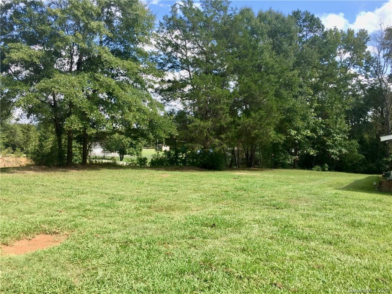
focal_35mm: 29
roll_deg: -0.8
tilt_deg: -1.9
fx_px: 328
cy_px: 147
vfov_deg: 48.2
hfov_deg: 61.7
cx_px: 196
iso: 32
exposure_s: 1/746
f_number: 2.2
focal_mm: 4.15
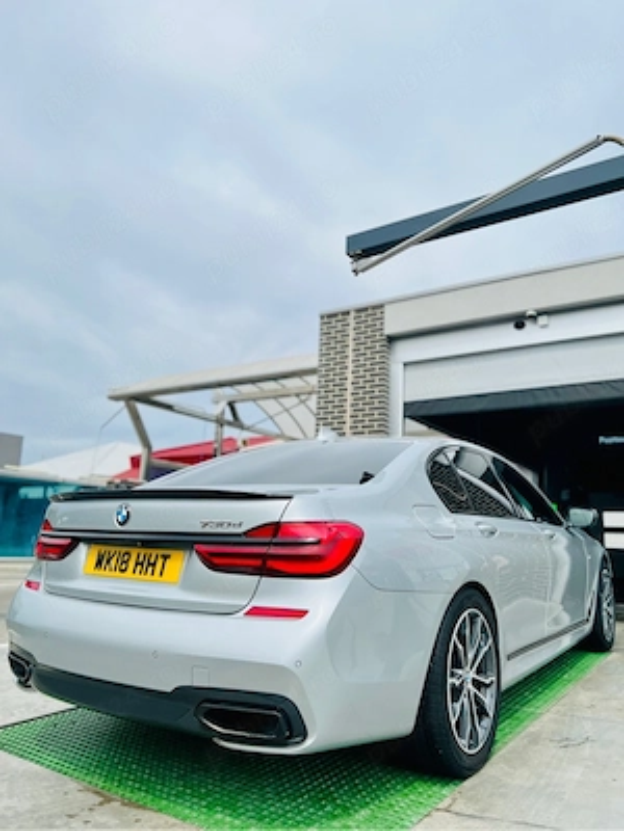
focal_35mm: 26
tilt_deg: +11.6
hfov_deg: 53.1
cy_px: 416
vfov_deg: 67.3
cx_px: 312
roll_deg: -1.5
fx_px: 625
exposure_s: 1/4274
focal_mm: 5.7
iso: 50
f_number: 1.5
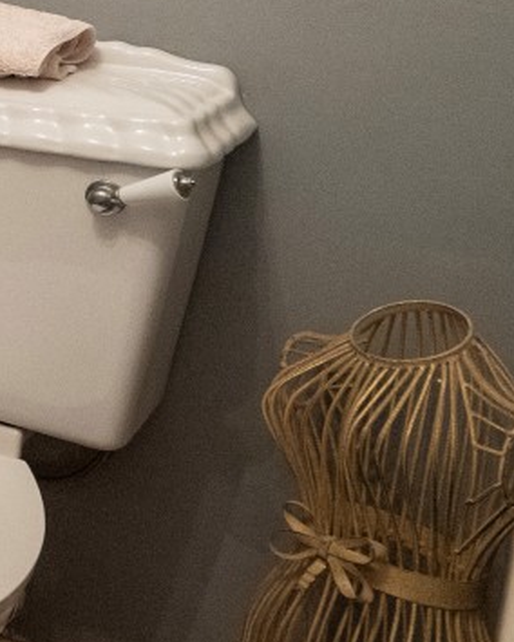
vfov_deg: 29.8
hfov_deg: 15.9
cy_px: 38
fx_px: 1141
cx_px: -652
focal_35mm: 60
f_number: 4
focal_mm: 14
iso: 2500
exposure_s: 1/160
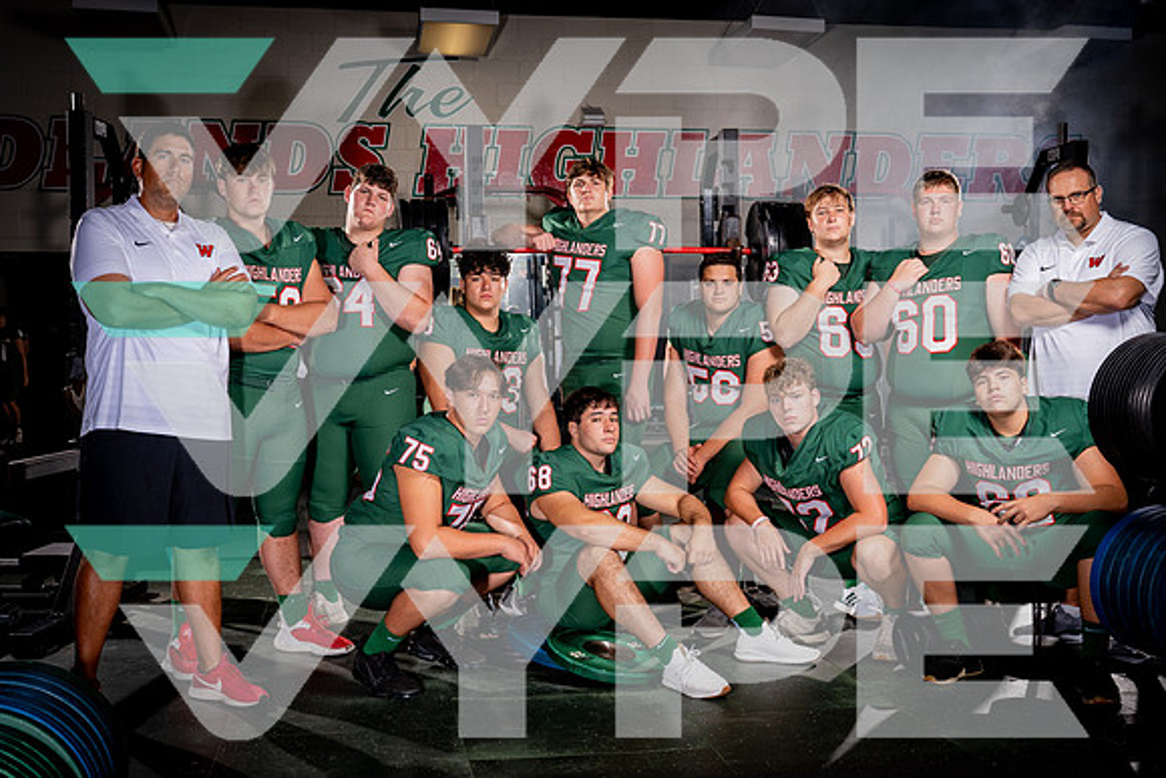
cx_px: 583
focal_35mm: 43
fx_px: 1380
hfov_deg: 45.8
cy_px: 389
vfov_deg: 31.5
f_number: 5.6
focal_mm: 41
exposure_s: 1/250
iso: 200
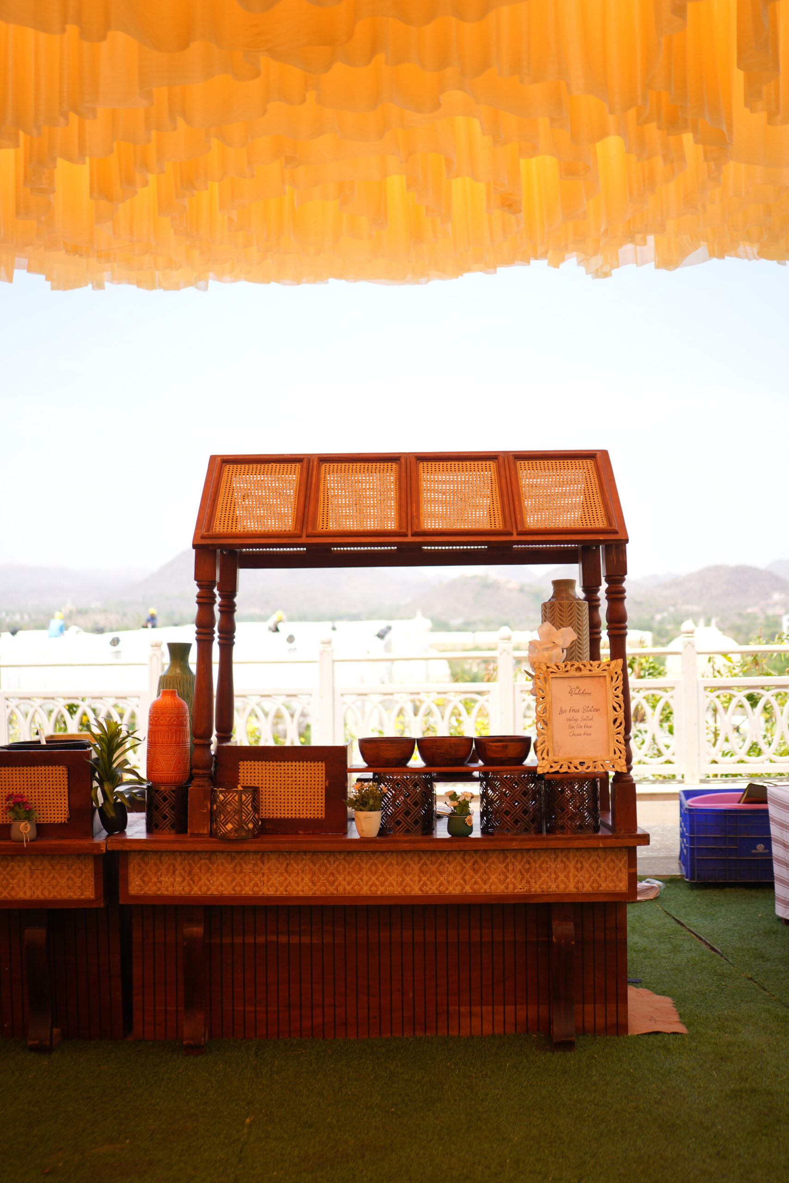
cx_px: 394
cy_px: 592
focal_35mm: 35
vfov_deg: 54.4
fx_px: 1150
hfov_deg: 37.9
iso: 100
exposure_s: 1/1250
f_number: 2
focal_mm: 35
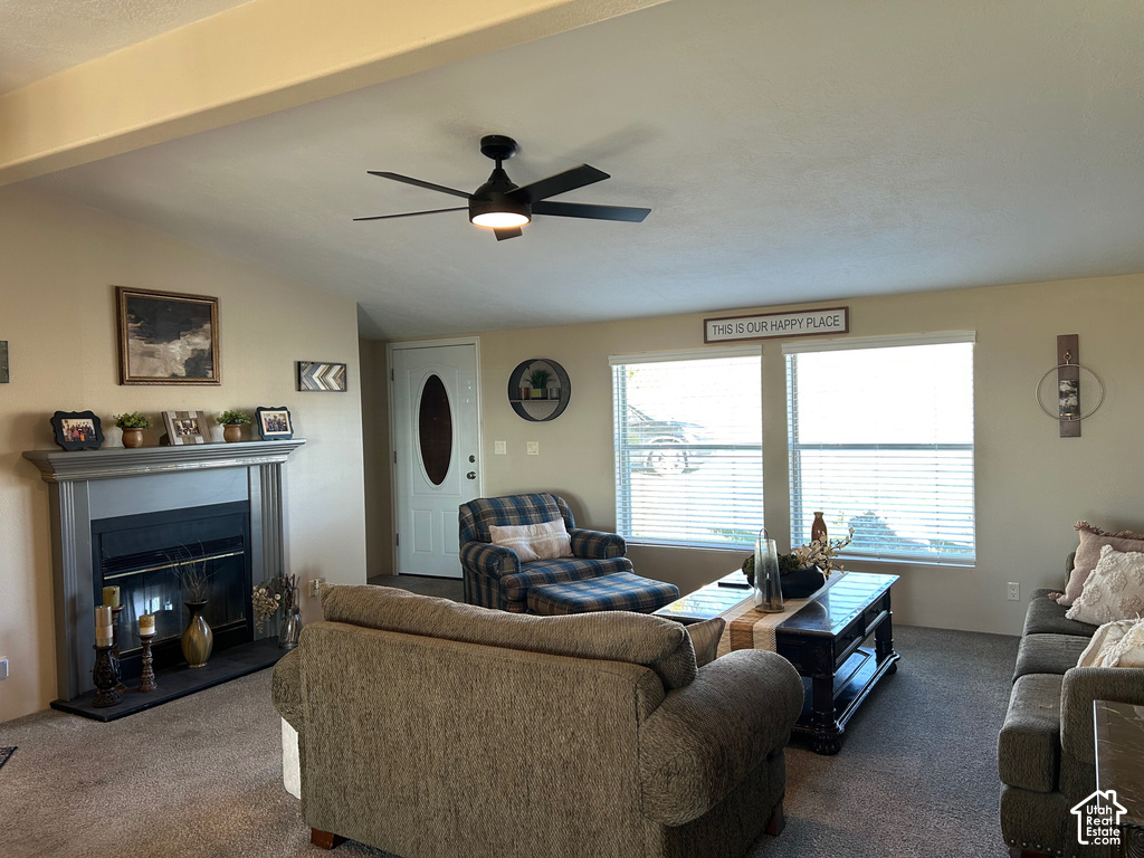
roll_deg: +1.7
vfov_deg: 53.1
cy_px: 429
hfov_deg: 67.3
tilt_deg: -1.6
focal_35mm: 26
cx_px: 572
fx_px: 859
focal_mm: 5.7
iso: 100
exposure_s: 1/120
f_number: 1.5
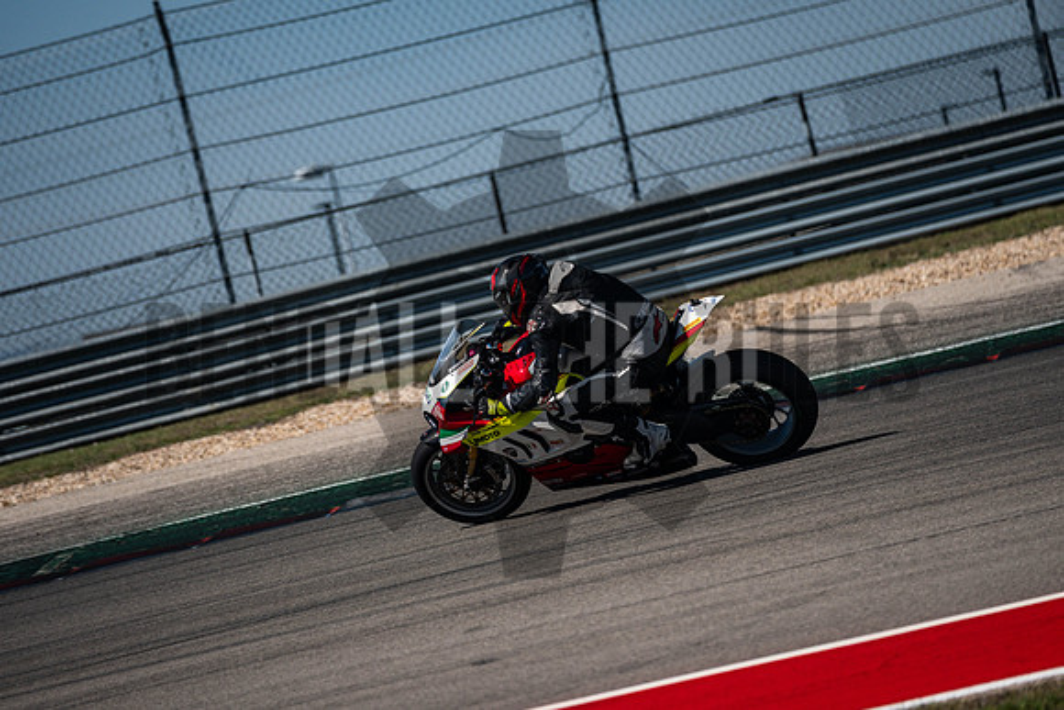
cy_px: 355
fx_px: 6208
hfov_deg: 9.8
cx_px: 532
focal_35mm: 210
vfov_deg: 6.5
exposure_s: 1/2500
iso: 320
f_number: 2.8
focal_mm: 140
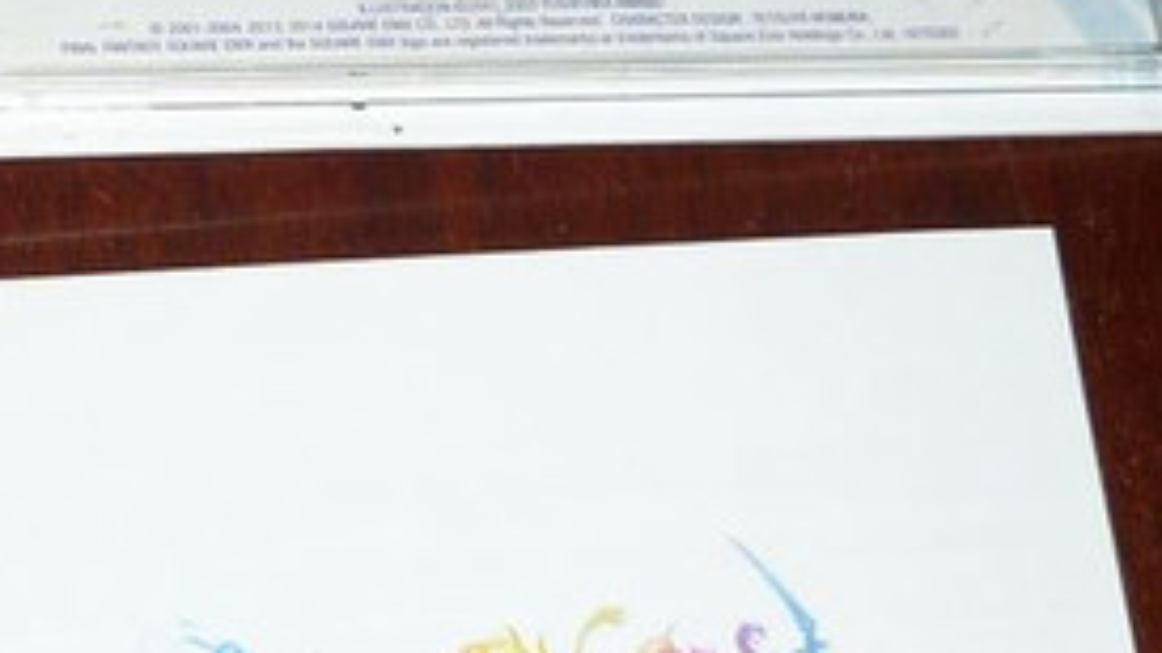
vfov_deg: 8.7
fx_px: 4313
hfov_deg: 14.9
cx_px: -151
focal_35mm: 140
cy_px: 208
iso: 100
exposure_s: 1/30
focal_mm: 5.5
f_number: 2.8
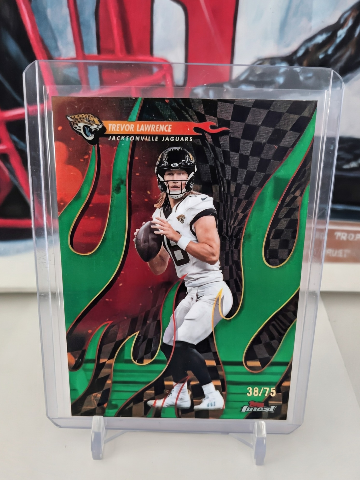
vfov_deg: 69.4
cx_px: 180
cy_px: 240
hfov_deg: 54.9
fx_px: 346
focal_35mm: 25
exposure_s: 1/15
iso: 2485
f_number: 1.89
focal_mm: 5.43
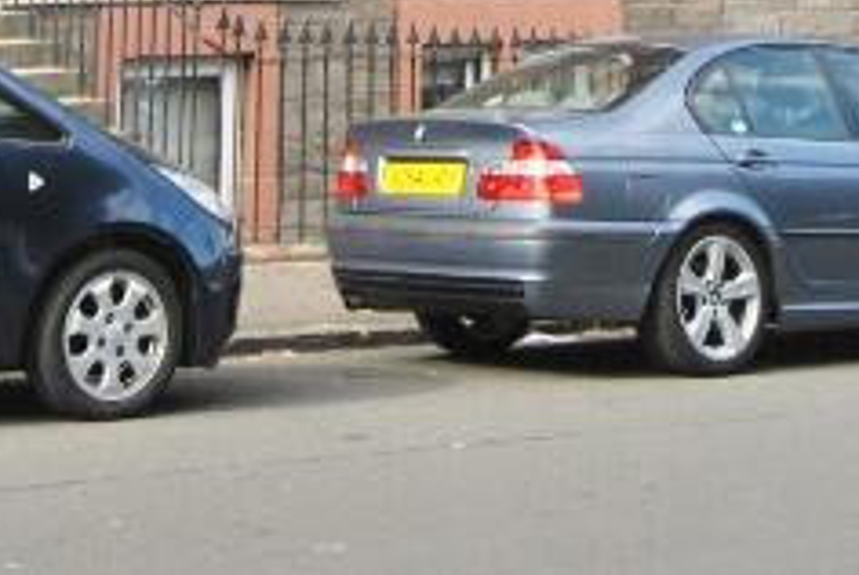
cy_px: -659
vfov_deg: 11.6
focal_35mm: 104
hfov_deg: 19.6
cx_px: 466
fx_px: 2485
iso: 100
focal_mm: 16
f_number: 6.3
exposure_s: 1/200
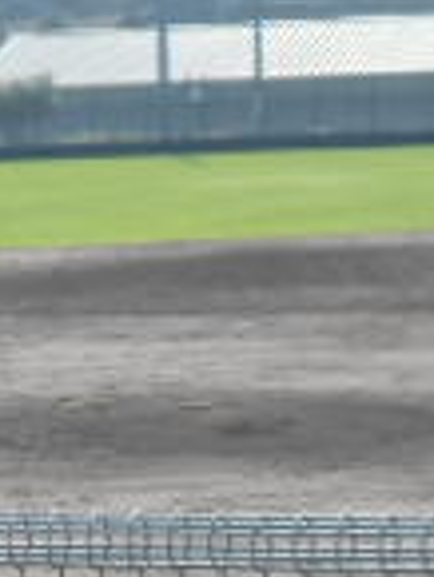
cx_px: -267
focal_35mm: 220
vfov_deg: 8.8
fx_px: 3672
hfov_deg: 6.6
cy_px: 844
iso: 80
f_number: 4.5
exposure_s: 1/400
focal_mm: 8.8
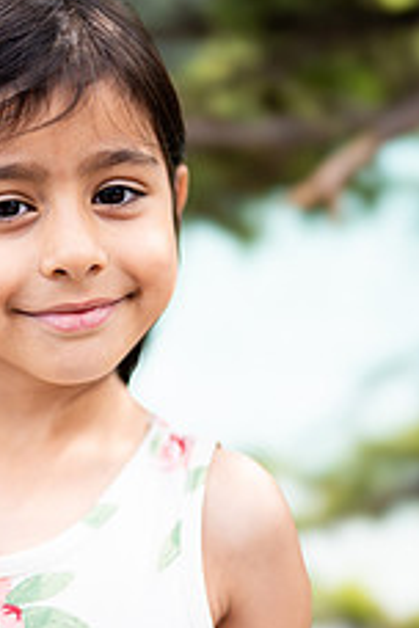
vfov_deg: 29.2
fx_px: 1205
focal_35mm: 69
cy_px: 355
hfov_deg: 19.5
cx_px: 72
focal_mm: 35
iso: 200
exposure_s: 1/4000
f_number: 1.2
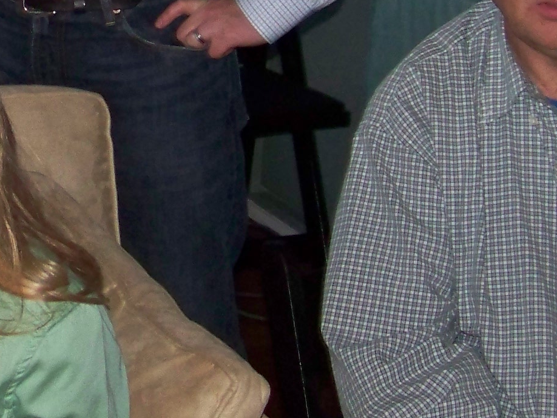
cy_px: 57
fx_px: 2060
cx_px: 2
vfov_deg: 11.5
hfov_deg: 15.1
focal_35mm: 128
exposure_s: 1/30
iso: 200
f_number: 2.8
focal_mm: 5.85
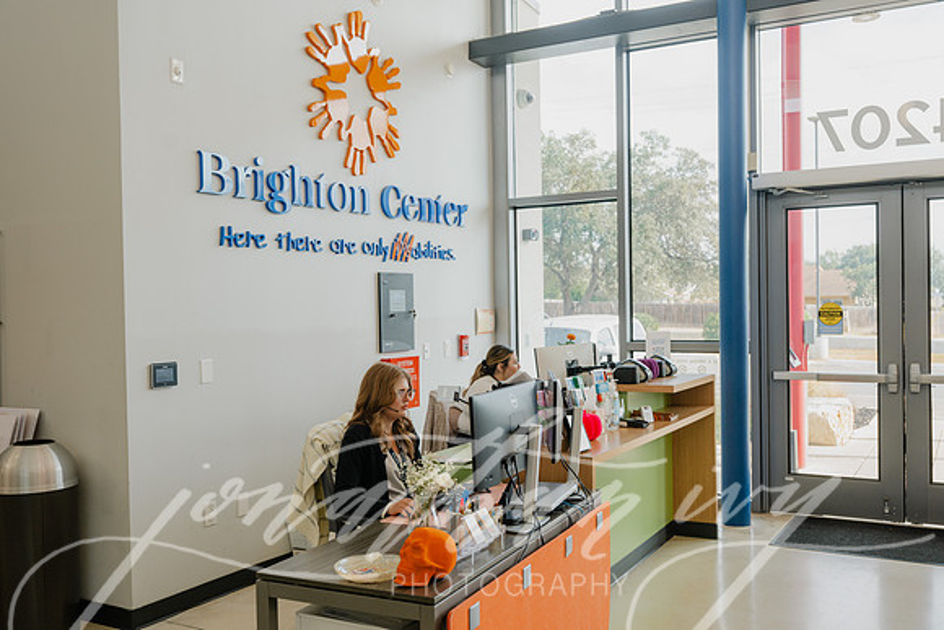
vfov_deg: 39.4
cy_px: 315
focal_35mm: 34
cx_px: 472
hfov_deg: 56.5
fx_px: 879
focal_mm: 33.5
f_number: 4.5
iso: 400
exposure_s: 1/160
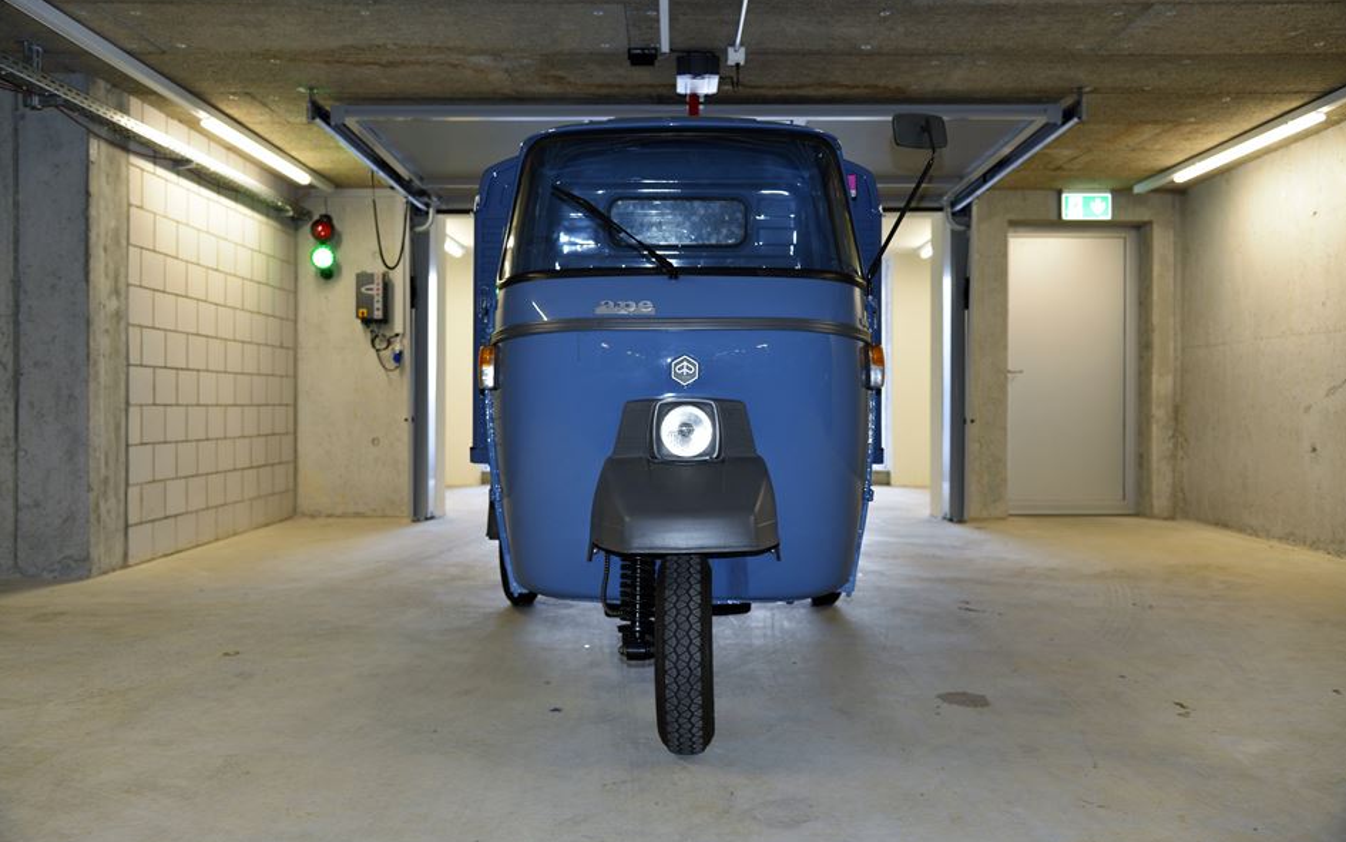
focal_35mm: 31
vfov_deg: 40.6
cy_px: 402
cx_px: 671
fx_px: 1137
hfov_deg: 61.2
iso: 450
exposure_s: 1/60
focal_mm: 30
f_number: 4
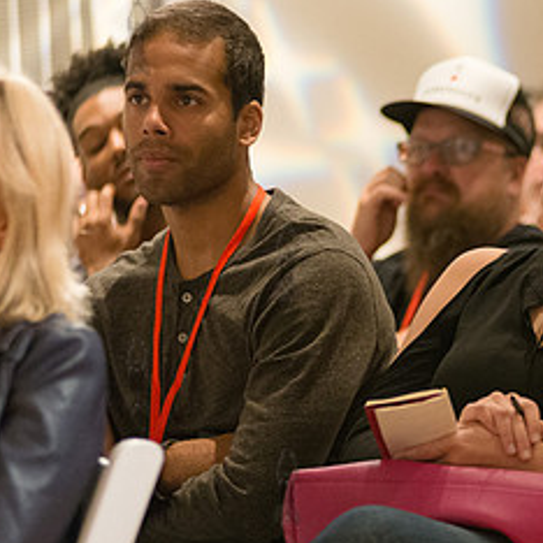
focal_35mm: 305
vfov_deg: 5.7
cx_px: 585
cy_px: 372
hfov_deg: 5.7
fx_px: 5413
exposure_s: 1/200
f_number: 2.8
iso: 4000
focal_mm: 145
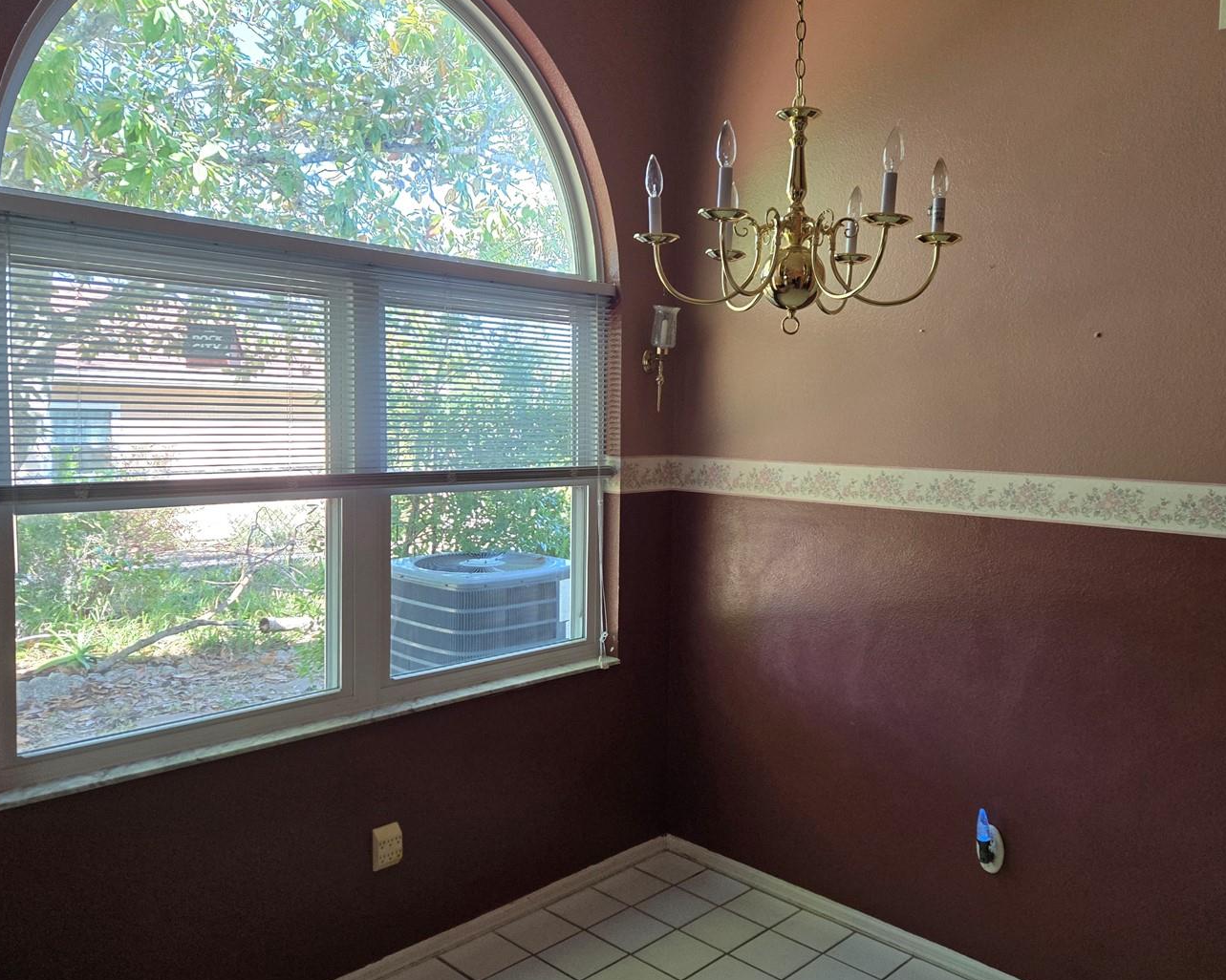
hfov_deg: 62.1
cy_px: 489
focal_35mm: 28
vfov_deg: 51.5
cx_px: 663
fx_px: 1016
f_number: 1.8
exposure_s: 1/180
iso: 200
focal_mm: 5.4
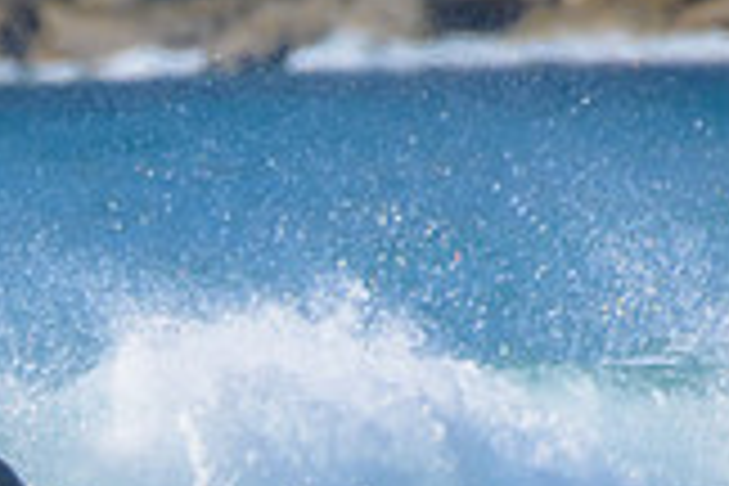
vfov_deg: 0.4
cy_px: 664
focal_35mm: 3587
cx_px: -252
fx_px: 72631
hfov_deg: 0.6
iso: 1250
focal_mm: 1000
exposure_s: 1/2000
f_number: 11
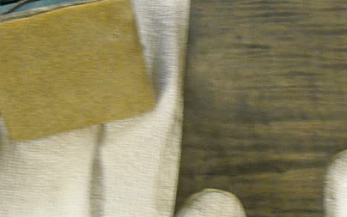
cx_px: 275
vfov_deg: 13.9
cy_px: 83
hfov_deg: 21.8
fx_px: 889
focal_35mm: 94
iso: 400
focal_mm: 5.7
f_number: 2.8
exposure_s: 1/15
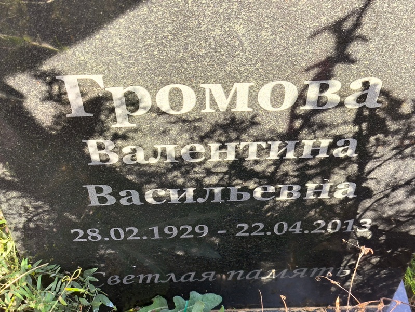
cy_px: 156
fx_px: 600
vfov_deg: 29.1
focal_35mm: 50
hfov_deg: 38.2
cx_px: 208
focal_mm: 4.71
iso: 50
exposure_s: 1/114
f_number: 1.7
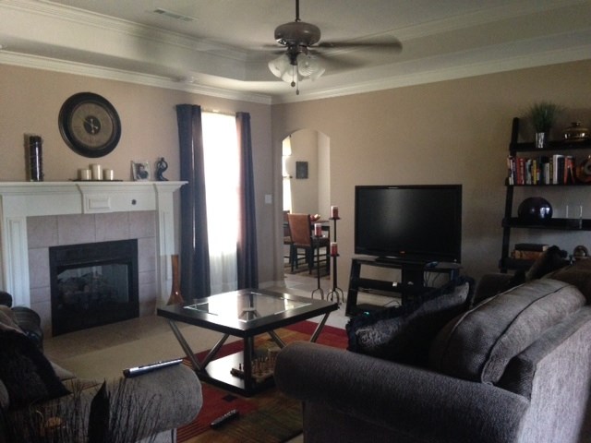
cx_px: 296
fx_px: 563
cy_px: 222
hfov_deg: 55.4
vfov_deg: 42.9
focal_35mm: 33
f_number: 2.4
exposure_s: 1/15
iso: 500
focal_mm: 4.12
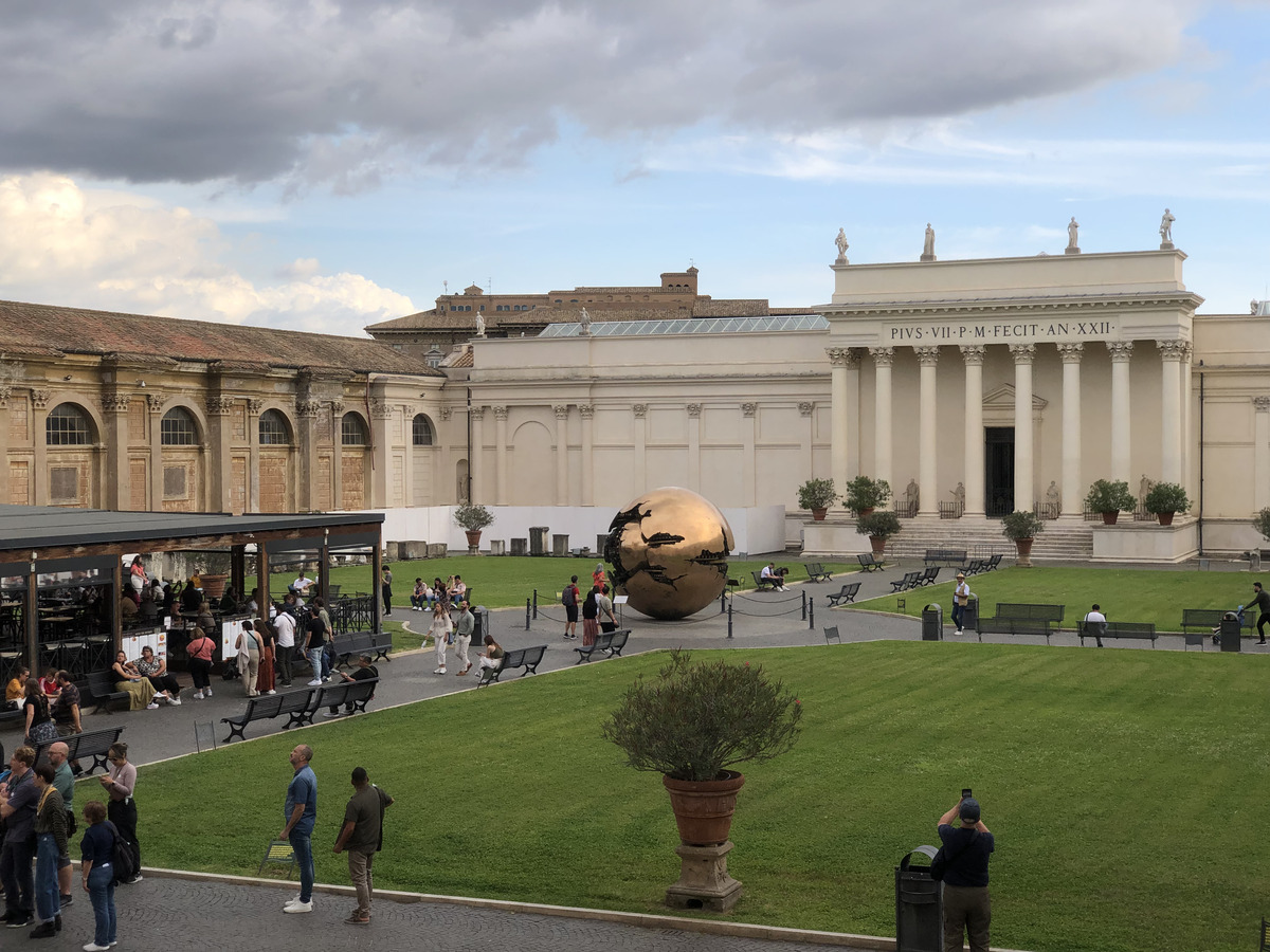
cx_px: 635
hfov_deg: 36.8
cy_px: 476
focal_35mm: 52
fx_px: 1908
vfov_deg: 28.0
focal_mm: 6
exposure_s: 1/467
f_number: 2.4
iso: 16
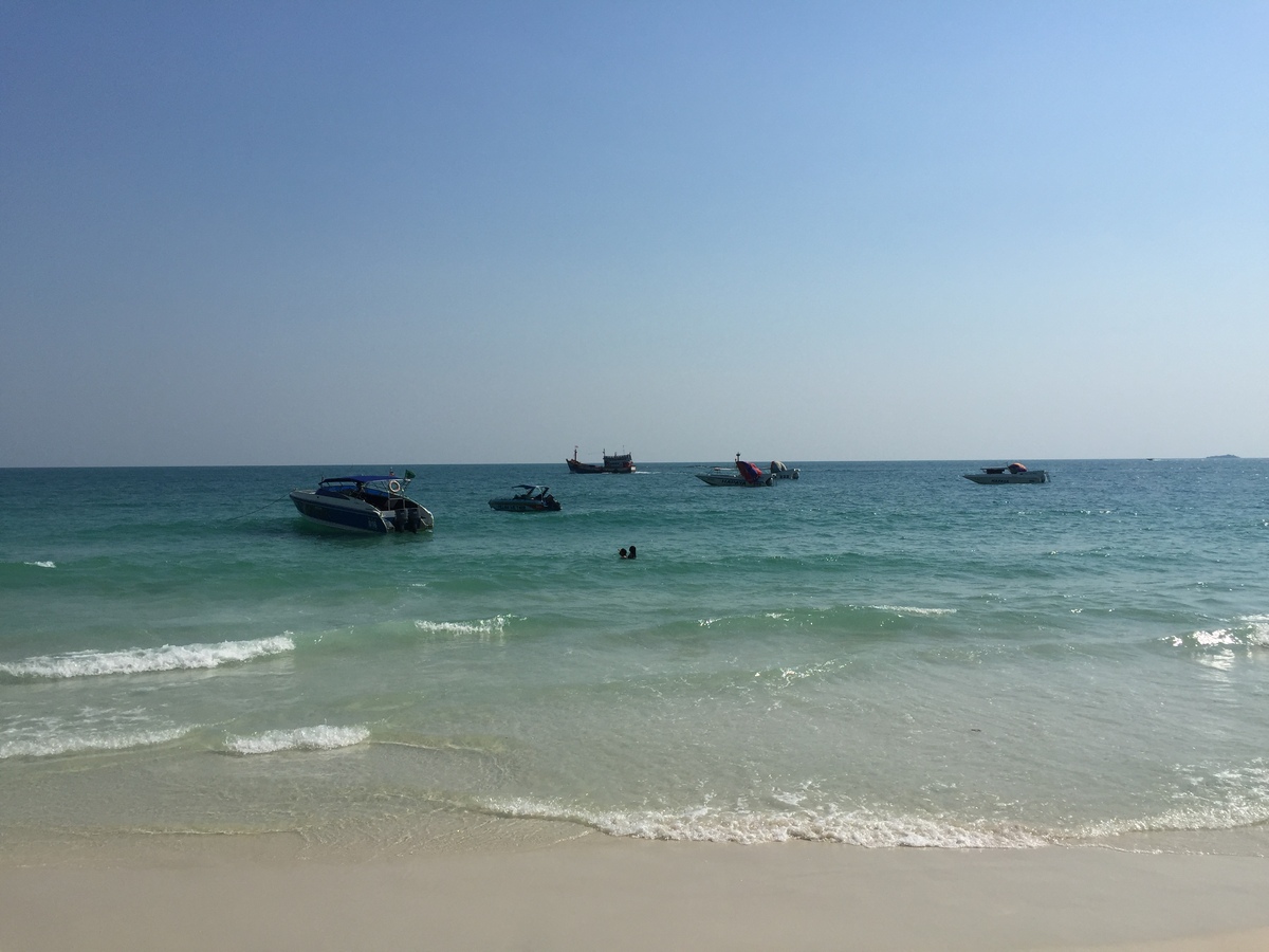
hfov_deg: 61.7
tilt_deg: -0.8
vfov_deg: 48.2
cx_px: 634
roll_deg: -0.6
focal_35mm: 29
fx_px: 1063
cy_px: 476
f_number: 2.2
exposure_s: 1/6623
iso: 32
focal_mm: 4.15
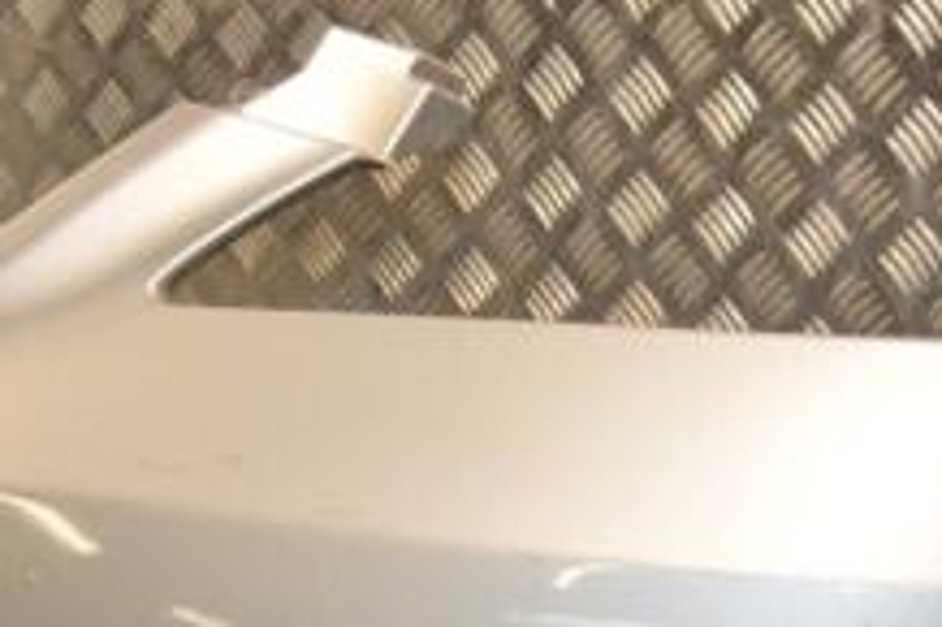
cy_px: 696
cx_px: 778
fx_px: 2588
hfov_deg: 20.4
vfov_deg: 13.5
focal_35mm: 99
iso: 800
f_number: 5.6
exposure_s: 1/200
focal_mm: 24
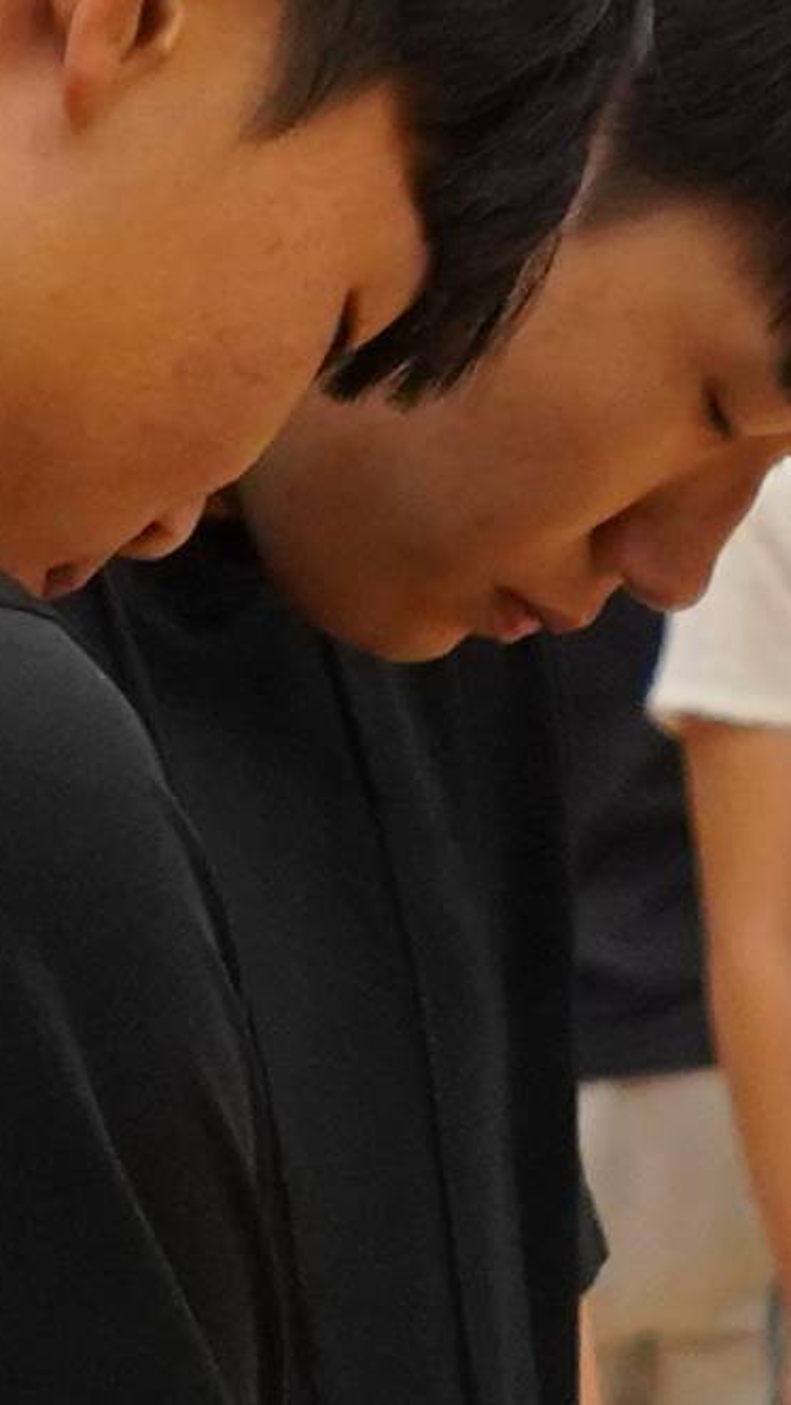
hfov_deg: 5.4
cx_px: 1037
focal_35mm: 224
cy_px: 424
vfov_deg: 9.6
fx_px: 8351
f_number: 4
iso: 2500
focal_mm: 24
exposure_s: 1/160
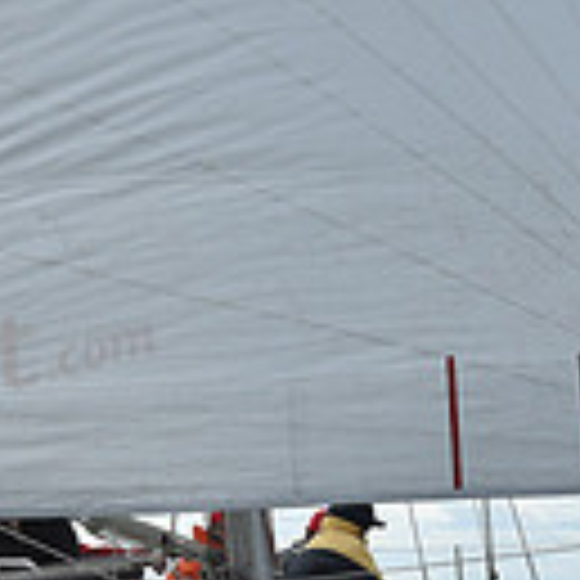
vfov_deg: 5.9
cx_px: 391
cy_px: 573
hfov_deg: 5.9
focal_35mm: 298
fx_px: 5649
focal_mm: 78
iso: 320
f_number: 10
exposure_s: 1/1000
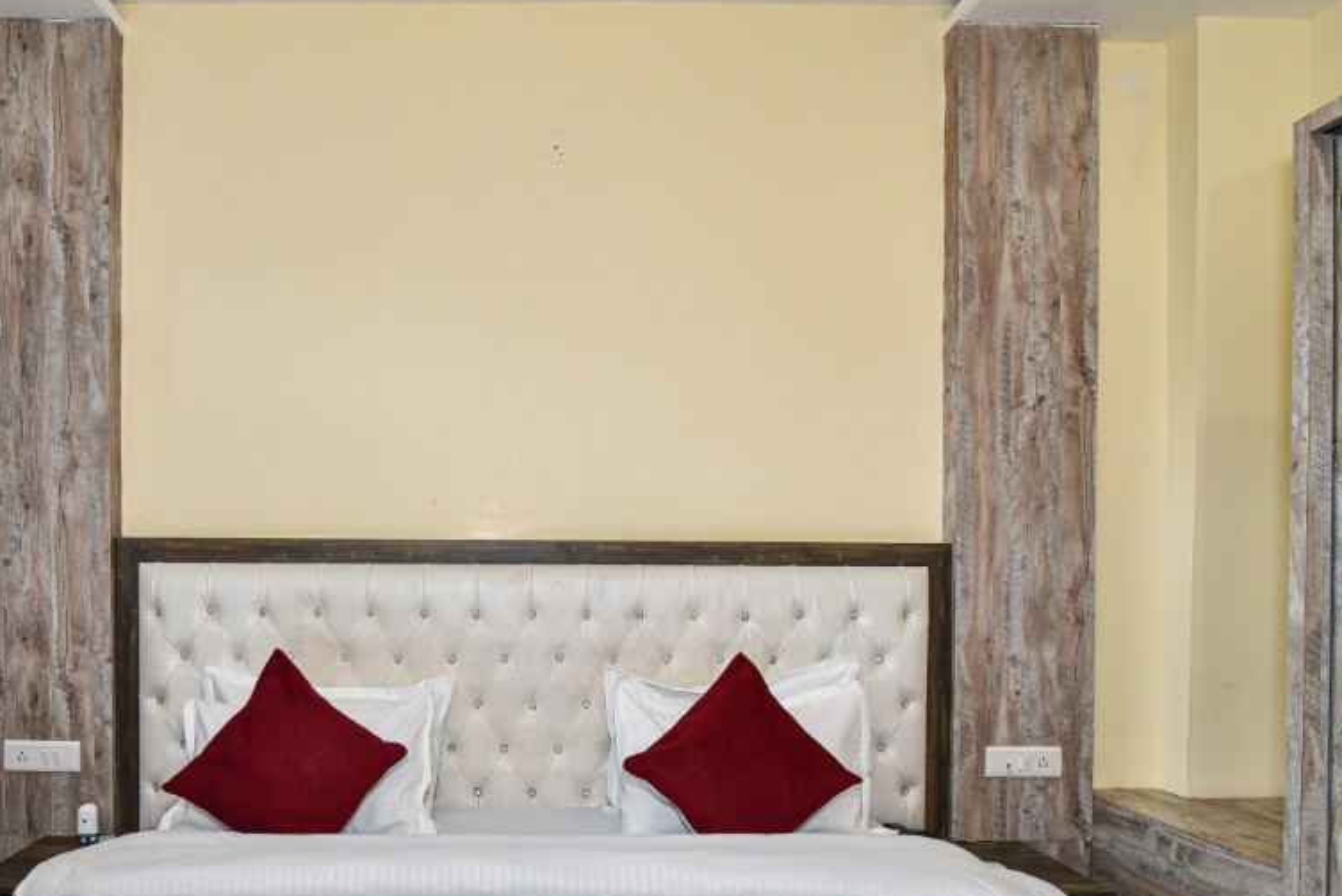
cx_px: 503
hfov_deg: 74.8
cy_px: 569
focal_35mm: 23
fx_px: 858
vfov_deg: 54.4
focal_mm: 16
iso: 800
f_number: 8
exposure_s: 1/100
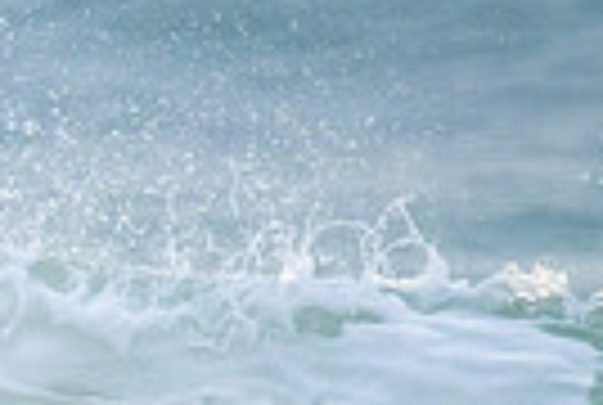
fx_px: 67115
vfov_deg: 0.3
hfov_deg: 0.5
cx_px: -362
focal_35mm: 3998
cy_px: 692
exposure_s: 1/2000
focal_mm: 800
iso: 3600
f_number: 11
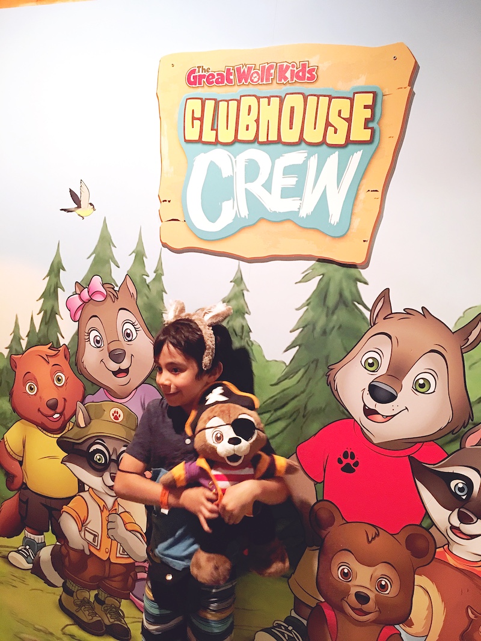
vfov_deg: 61.7
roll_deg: -5.8
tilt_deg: -6.8
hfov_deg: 48.2
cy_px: 320
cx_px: 240
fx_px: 537
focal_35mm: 29
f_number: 2.2
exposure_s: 1/4
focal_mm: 4.15
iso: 125
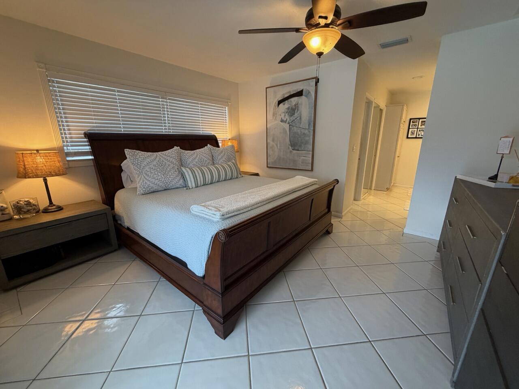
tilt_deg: -15.9
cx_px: 260
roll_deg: -0.5
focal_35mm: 14
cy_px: 194
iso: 250
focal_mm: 2.22
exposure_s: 1/120
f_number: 2.2
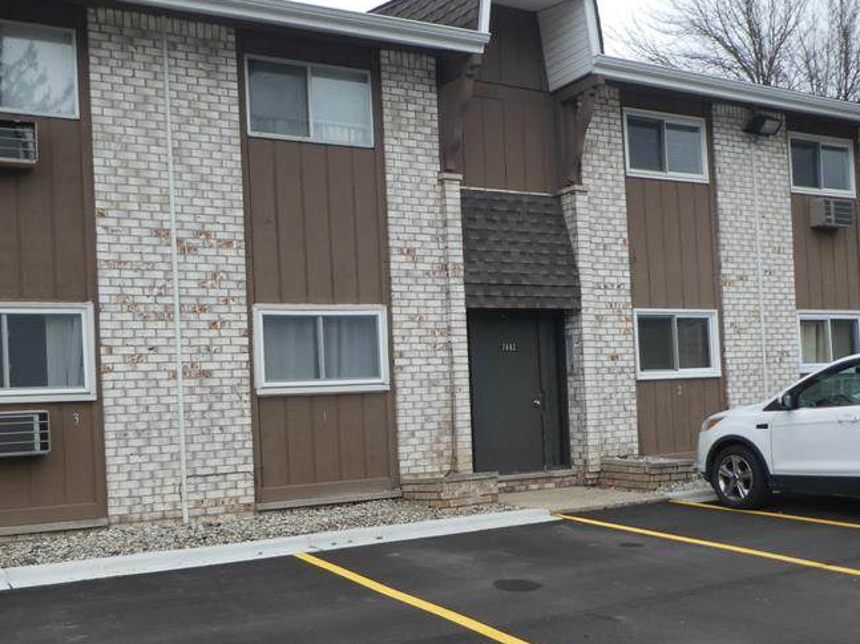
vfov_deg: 37.4
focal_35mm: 38
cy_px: 409
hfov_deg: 49.0
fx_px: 944
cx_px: 424
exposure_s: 1/320
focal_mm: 4.3
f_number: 3.3
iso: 80
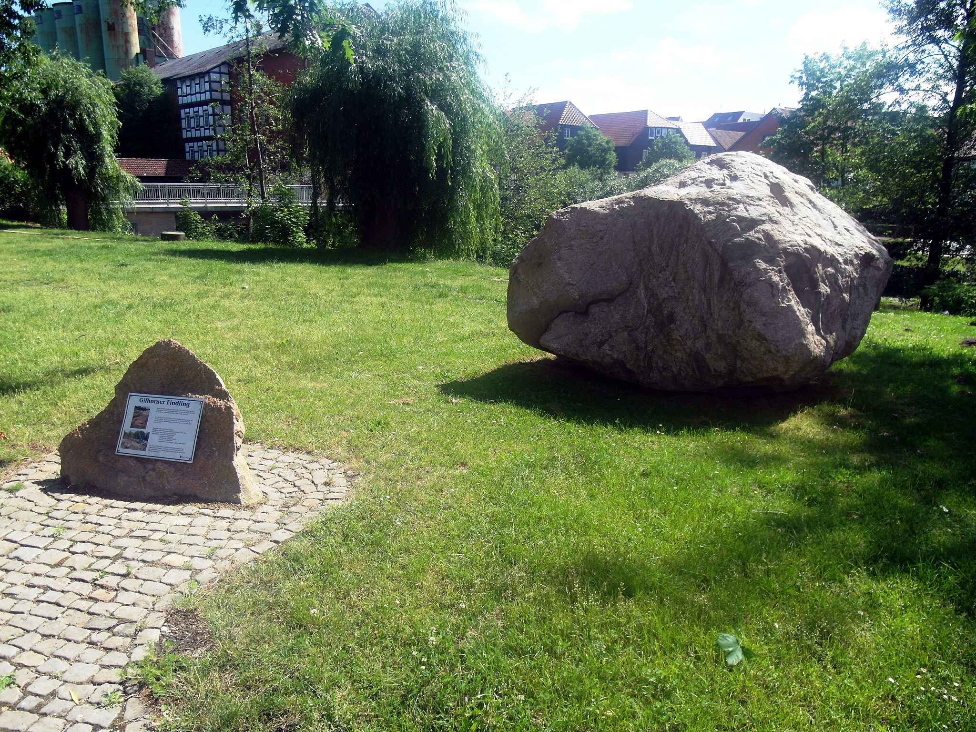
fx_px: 677
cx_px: 488
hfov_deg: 71.6
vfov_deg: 56.8
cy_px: 366
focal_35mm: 24
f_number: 2.3
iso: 80
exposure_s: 1/1500
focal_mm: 5.2
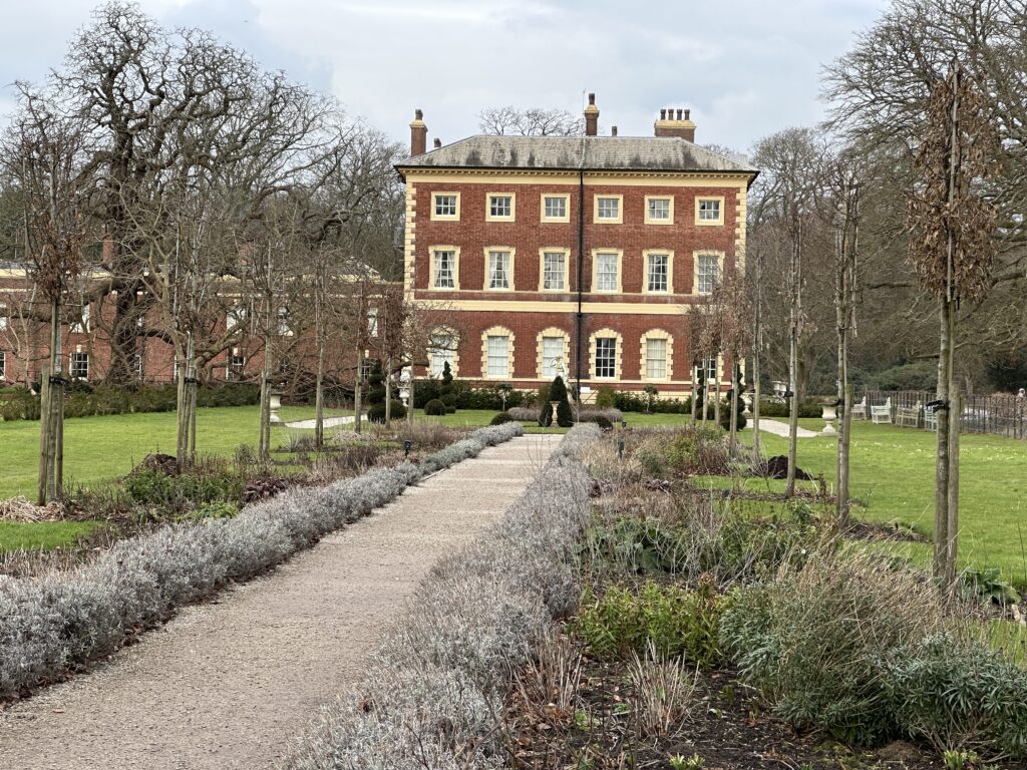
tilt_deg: -0.8
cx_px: 514
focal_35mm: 77
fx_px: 2284
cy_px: 385
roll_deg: -1.3
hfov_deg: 25.3
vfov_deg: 19.1
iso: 32
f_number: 2.8
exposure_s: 1/138
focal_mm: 9
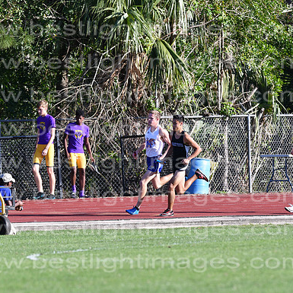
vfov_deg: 3.0
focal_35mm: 577
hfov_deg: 3.0
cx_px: 132
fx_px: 5525
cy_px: 146
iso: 320
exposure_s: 1/1000
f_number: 5.6
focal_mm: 300
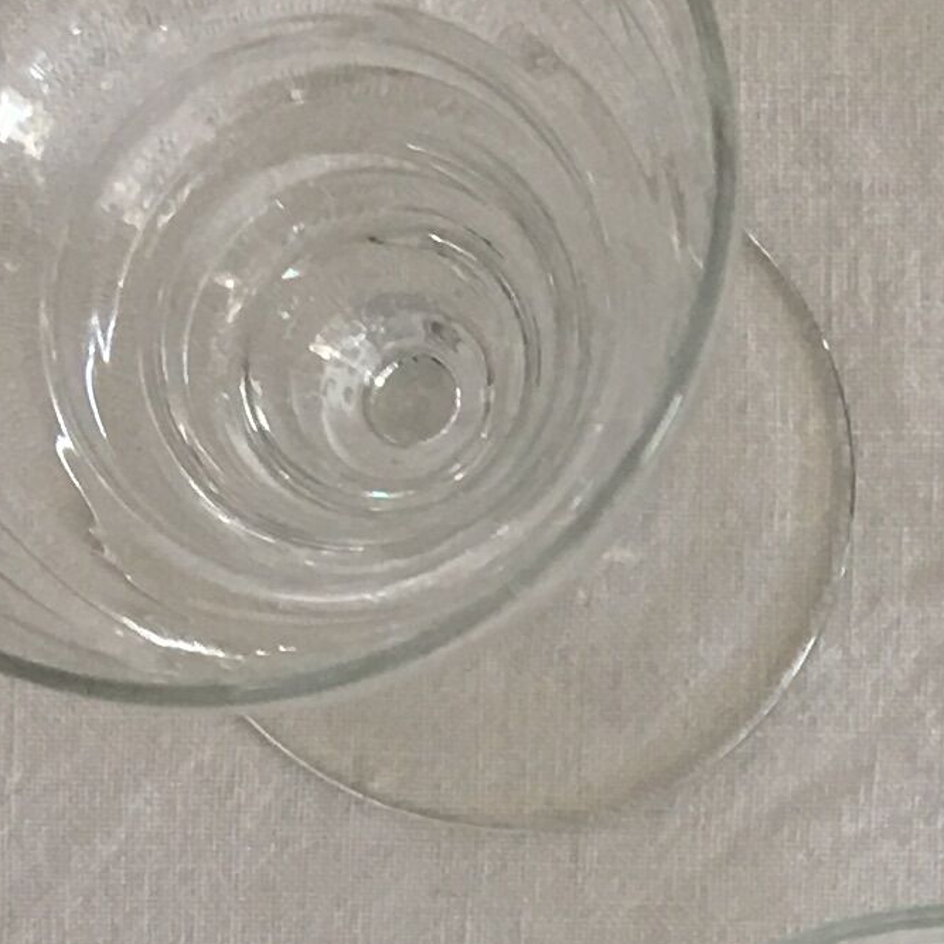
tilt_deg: -87.4
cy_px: 1383
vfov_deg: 10.9
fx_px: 4782
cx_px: 1414
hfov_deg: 10.9
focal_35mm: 155
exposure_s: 1/33
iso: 25
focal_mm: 4.15
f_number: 2.2
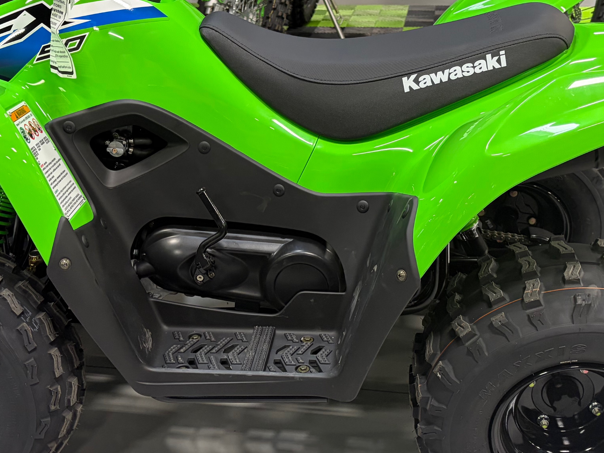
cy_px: 258
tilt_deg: -26.4
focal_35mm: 49
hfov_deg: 38.9
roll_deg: +2.0
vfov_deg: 29.6
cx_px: 280
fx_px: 855
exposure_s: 1/60
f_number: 1.6
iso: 160
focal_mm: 5.96
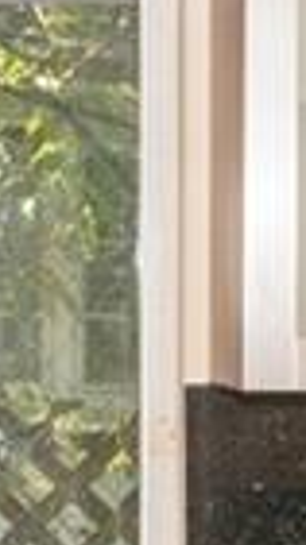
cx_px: 19
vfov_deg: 12.1
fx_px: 2575
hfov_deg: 6.8
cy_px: 367
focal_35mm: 178
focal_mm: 10
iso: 100
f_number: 4
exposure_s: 1/60
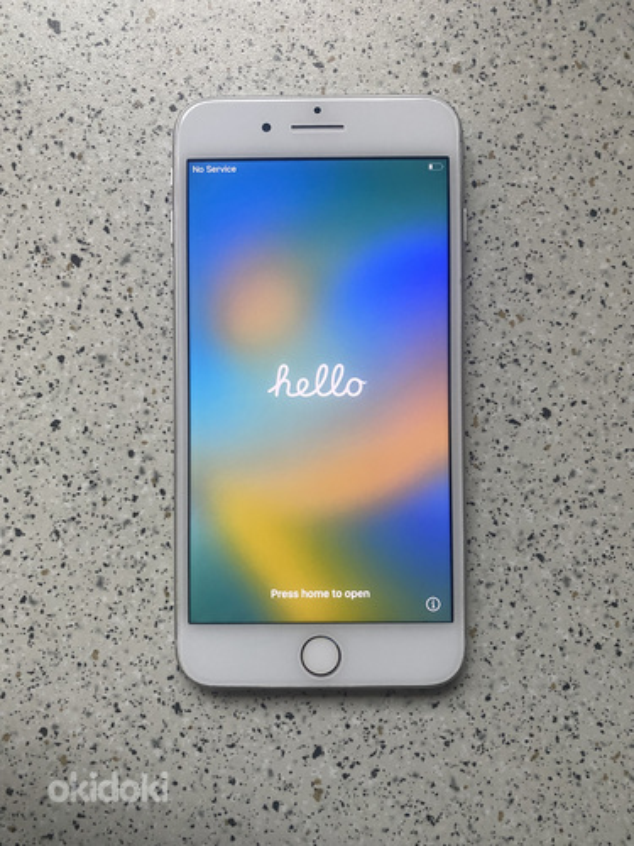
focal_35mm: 26
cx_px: 317
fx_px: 635
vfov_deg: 67.3
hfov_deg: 53.1
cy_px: 423
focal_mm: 4.25
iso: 200
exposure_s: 1/50
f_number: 1.8
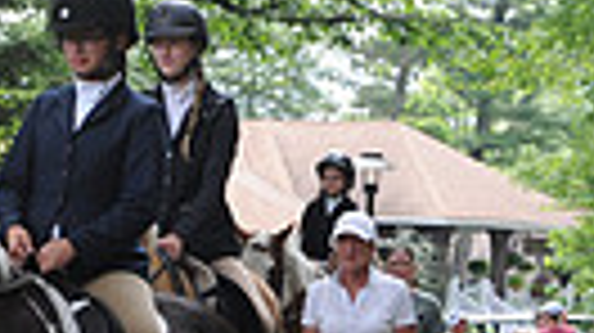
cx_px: 0
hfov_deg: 8.3
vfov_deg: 4.7
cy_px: 288
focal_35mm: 258
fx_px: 4060
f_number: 8
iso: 640
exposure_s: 1/250
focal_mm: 56
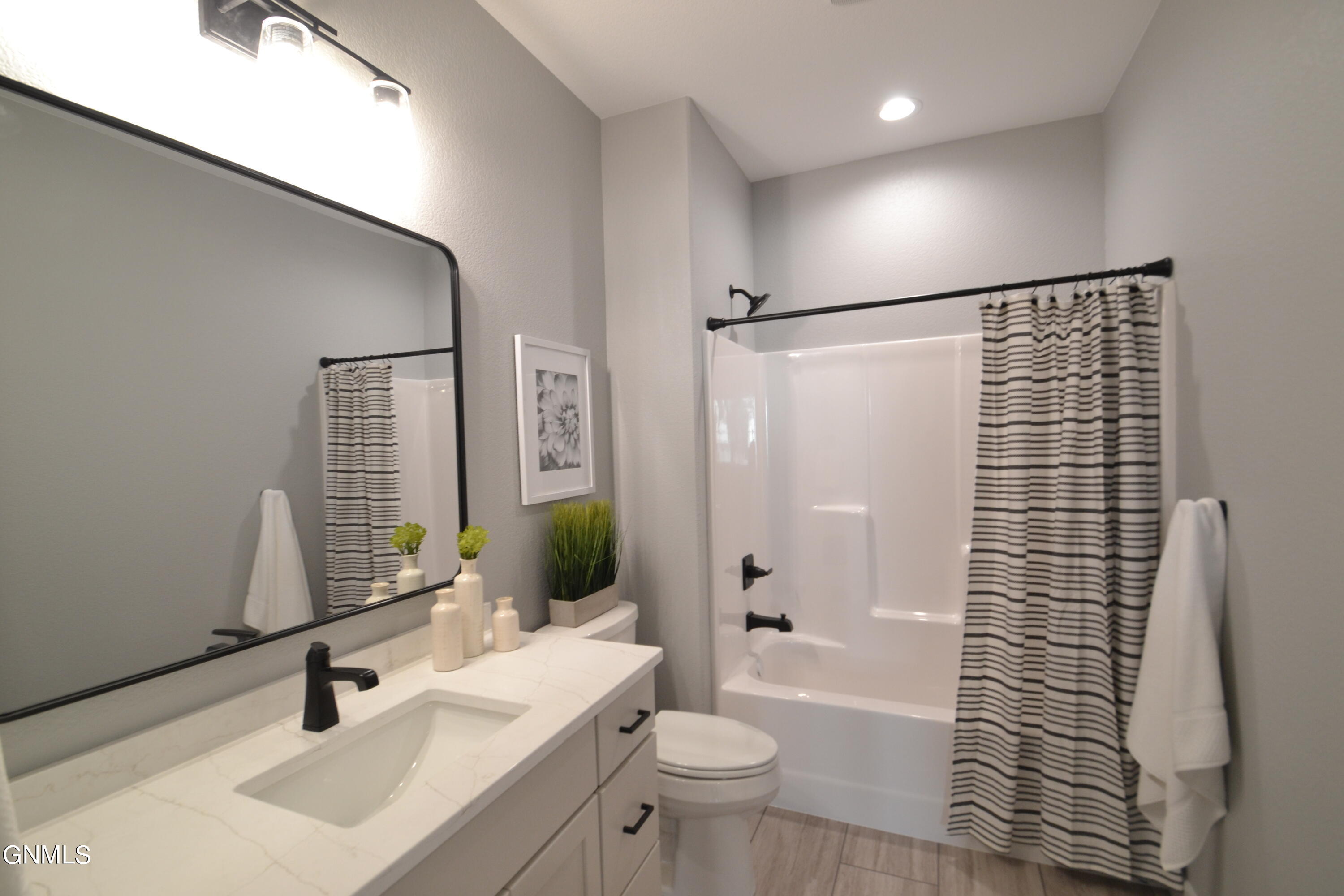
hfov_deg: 100.4
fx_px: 560
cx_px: 672
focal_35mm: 15
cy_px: 448
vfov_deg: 77.3
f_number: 5.6
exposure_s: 1/30
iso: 560
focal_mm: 10
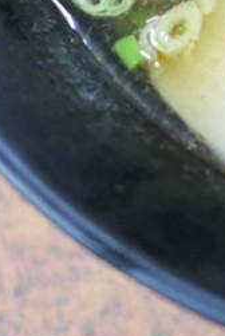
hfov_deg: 8.5
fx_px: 1393
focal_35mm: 149
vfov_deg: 12.8
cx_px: 512
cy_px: -220
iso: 1250
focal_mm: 15
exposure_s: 1/60
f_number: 1.7
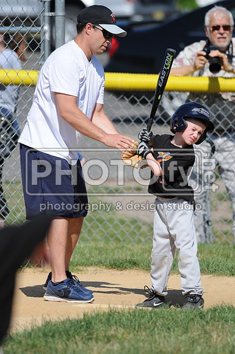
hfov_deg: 3.0
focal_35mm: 450
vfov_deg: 4.6
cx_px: 118
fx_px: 4419
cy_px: 177
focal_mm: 300
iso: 200
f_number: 4
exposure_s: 1/2000
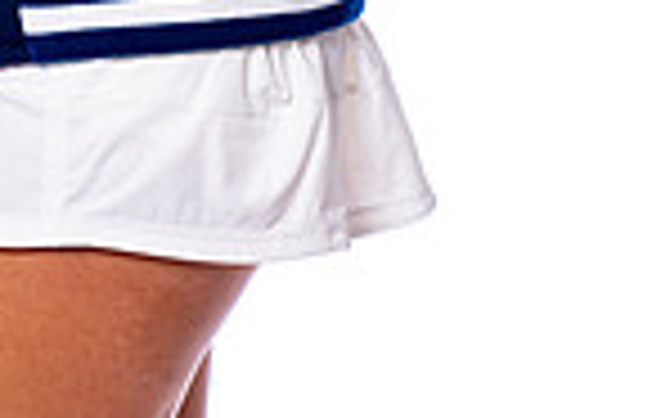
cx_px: 67
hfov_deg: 9.7
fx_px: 3924
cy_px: -580
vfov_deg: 5.9
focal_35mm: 215
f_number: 8
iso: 400
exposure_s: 1/250
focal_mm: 70
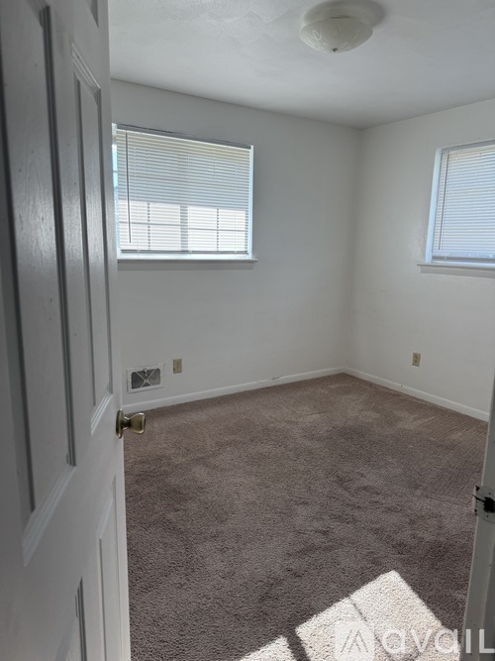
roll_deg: -1.9
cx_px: 248
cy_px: 330
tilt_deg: -9.0
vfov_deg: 71.6
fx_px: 458
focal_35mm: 24
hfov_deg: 56.8
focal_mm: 6.76
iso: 100
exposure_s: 1/276
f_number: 1.78
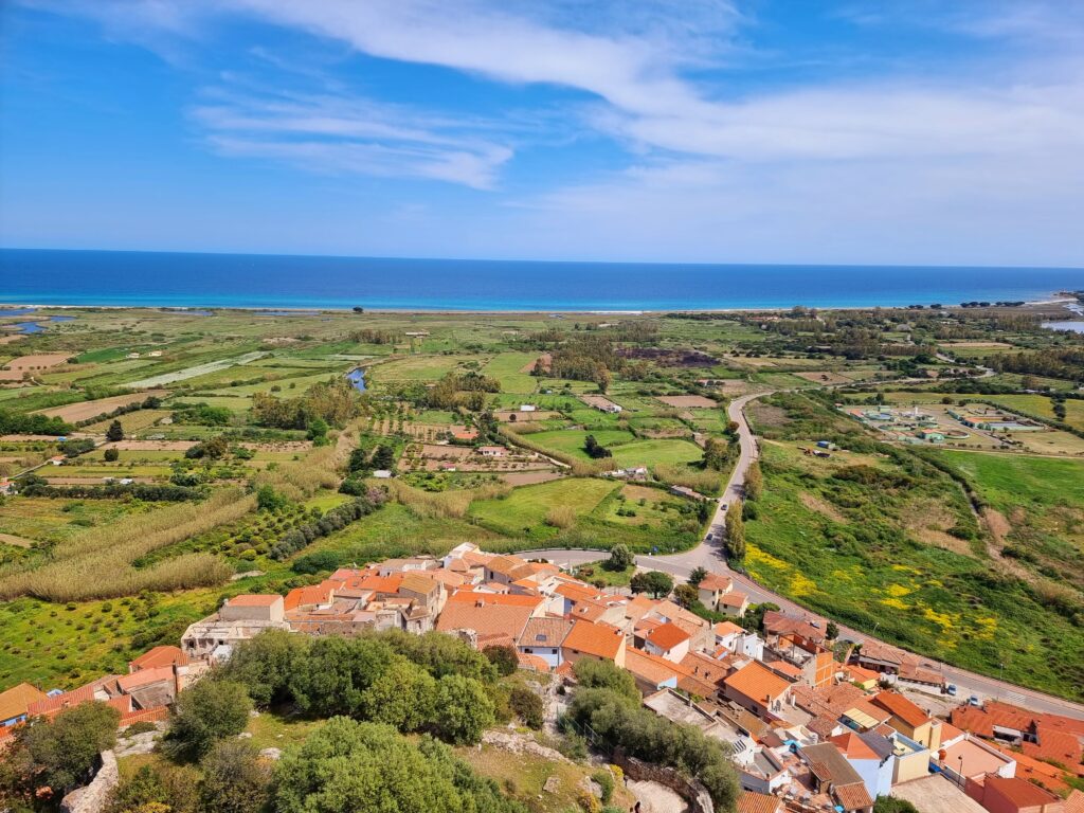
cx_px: 542
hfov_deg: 71.6
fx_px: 752
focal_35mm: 24
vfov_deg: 56.8
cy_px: 406
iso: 50
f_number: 1.8
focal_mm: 6.7
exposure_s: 1/1429
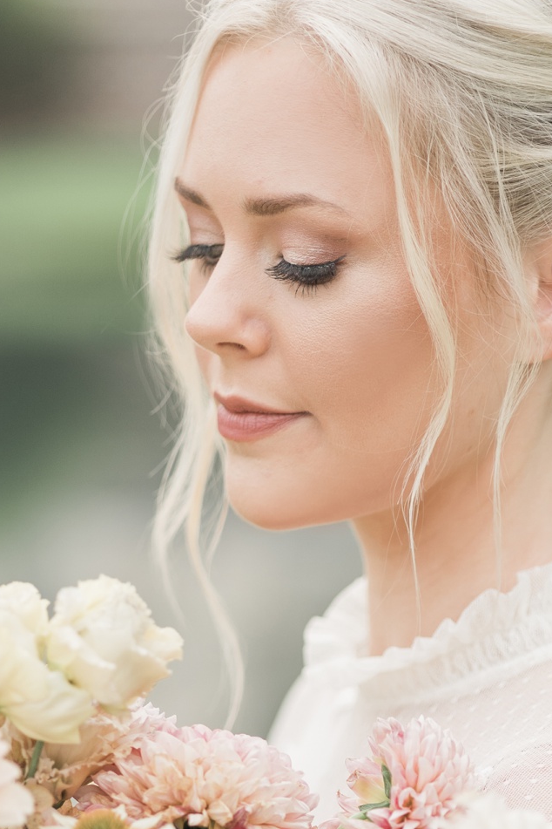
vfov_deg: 10.2
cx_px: 330
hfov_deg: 6.8
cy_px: 759
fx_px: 4623
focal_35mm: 201
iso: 160
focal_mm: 85
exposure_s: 1/500
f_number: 2.2
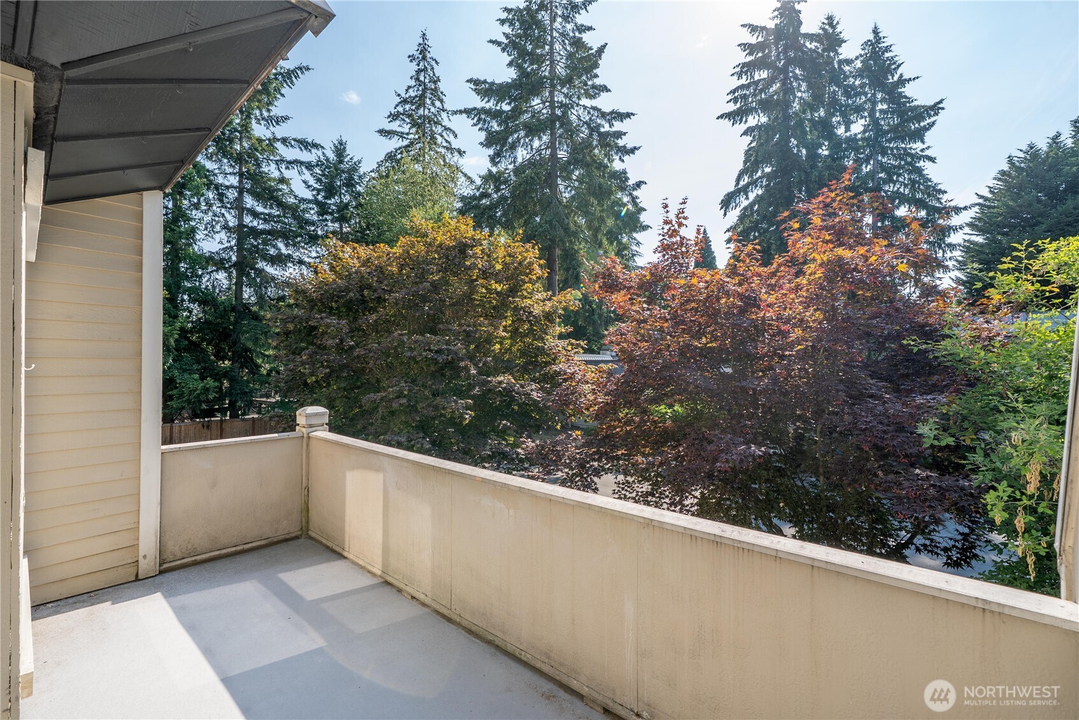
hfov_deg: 104.2
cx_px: 540
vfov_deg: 81.3
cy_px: 360
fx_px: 420
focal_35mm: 14
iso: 80
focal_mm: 14
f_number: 7.1
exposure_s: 1/125
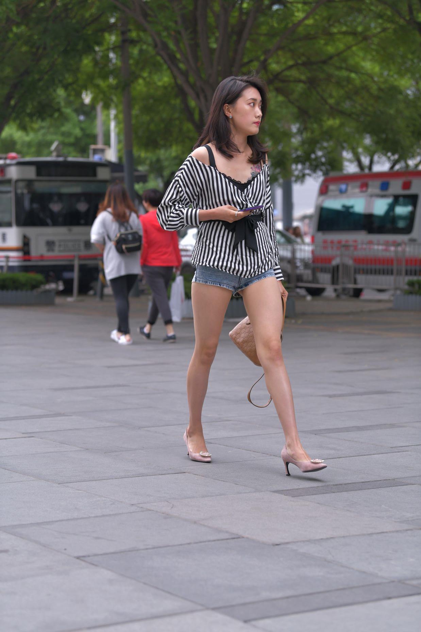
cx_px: 210
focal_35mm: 82
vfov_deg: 24.8
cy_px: 316
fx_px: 1438
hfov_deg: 16.7
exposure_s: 1/800
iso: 720
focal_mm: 82
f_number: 4
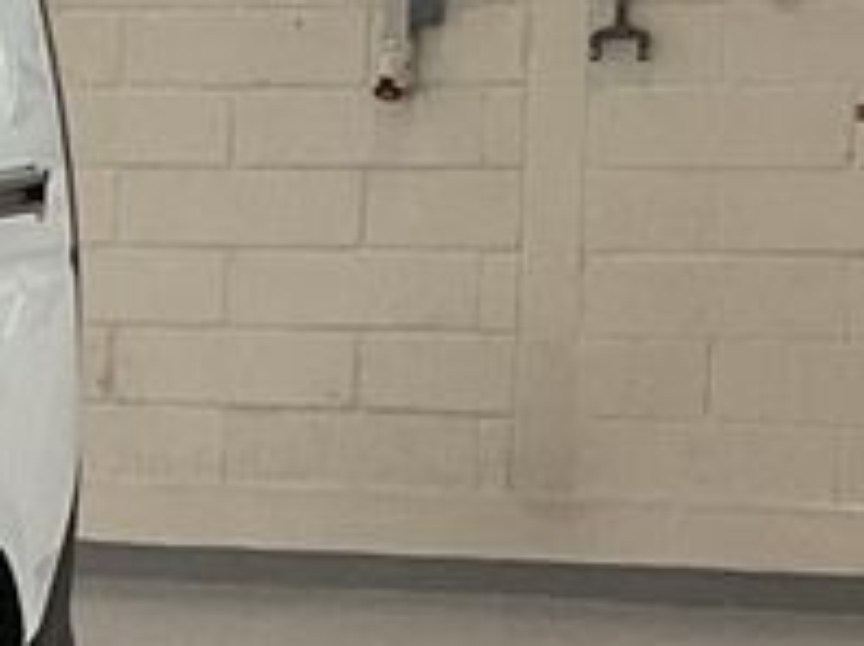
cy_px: 642
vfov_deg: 7.0
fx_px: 5260
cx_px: -1615
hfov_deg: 8.2
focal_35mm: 211
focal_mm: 3
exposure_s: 1/100
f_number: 1.8
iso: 50
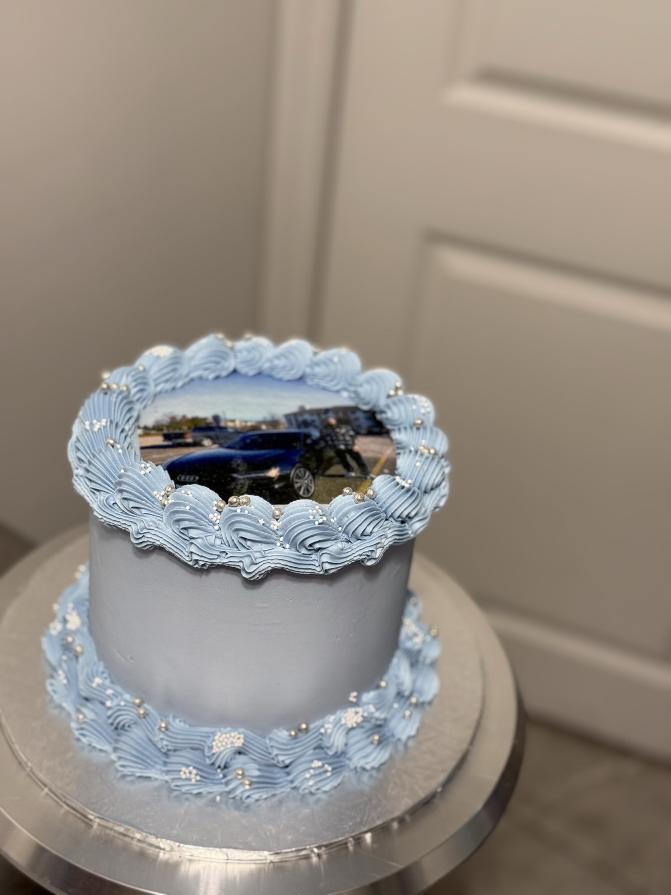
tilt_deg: -34.4
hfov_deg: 30.3
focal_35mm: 48
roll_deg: -6.7
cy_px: 448
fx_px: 1241
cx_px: 336
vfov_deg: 39.7
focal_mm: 6.76
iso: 100
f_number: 1.78
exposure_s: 1/60
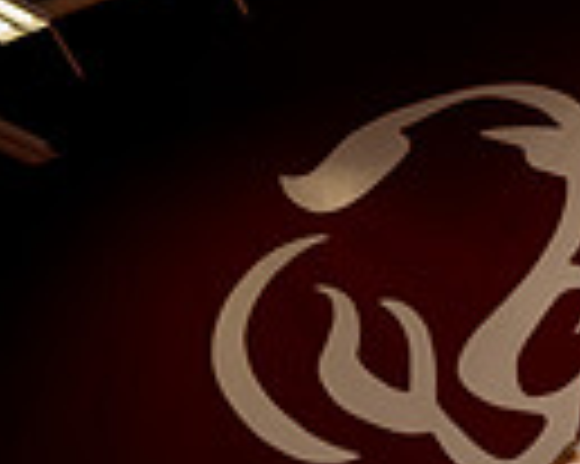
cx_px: 526
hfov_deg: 16.5
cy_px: 991
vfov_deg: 11.7
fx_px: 1973
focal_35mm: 115
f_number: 5.6
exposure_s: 1/250
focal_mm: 35
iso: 400
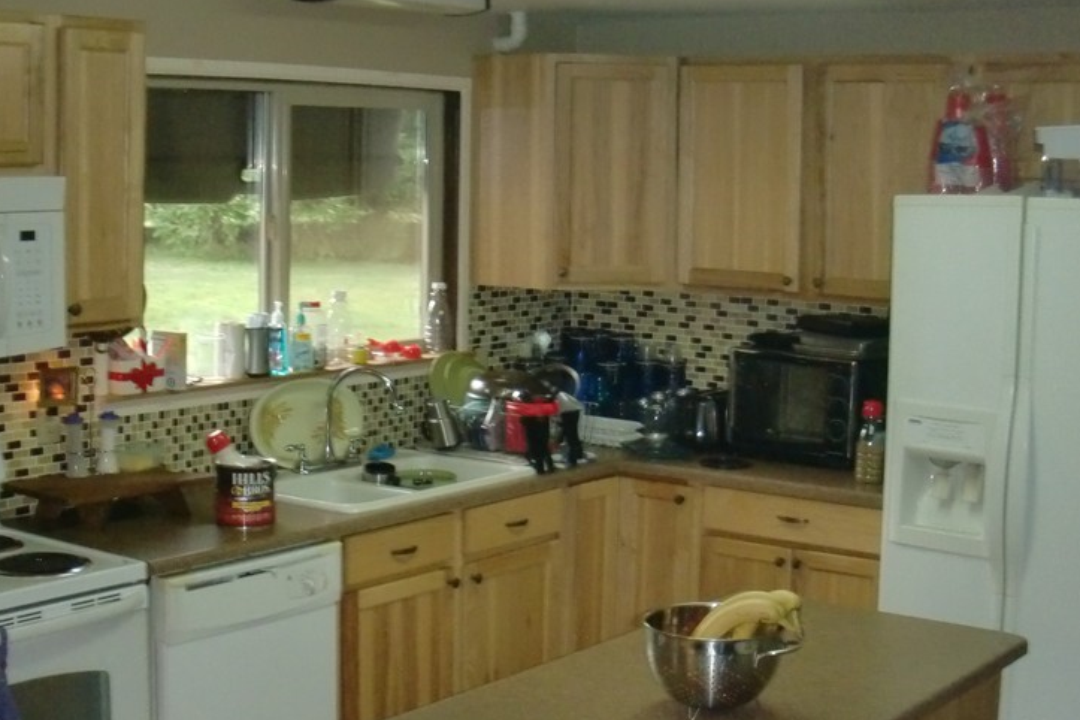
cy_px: 415
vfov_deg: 24.2
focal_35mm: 56
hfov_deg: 35.6
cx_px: 493
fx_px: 1680
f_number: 3.9
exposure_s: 1/60
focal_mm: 6.66
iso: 400
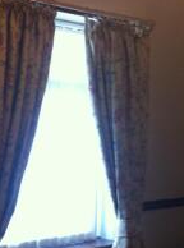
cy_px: 163
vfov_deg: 24.7
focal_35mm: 79
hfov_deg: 18.4
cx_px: 139
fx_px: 564
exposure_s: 1/15
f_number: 2.8
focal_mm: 3.85
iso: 160
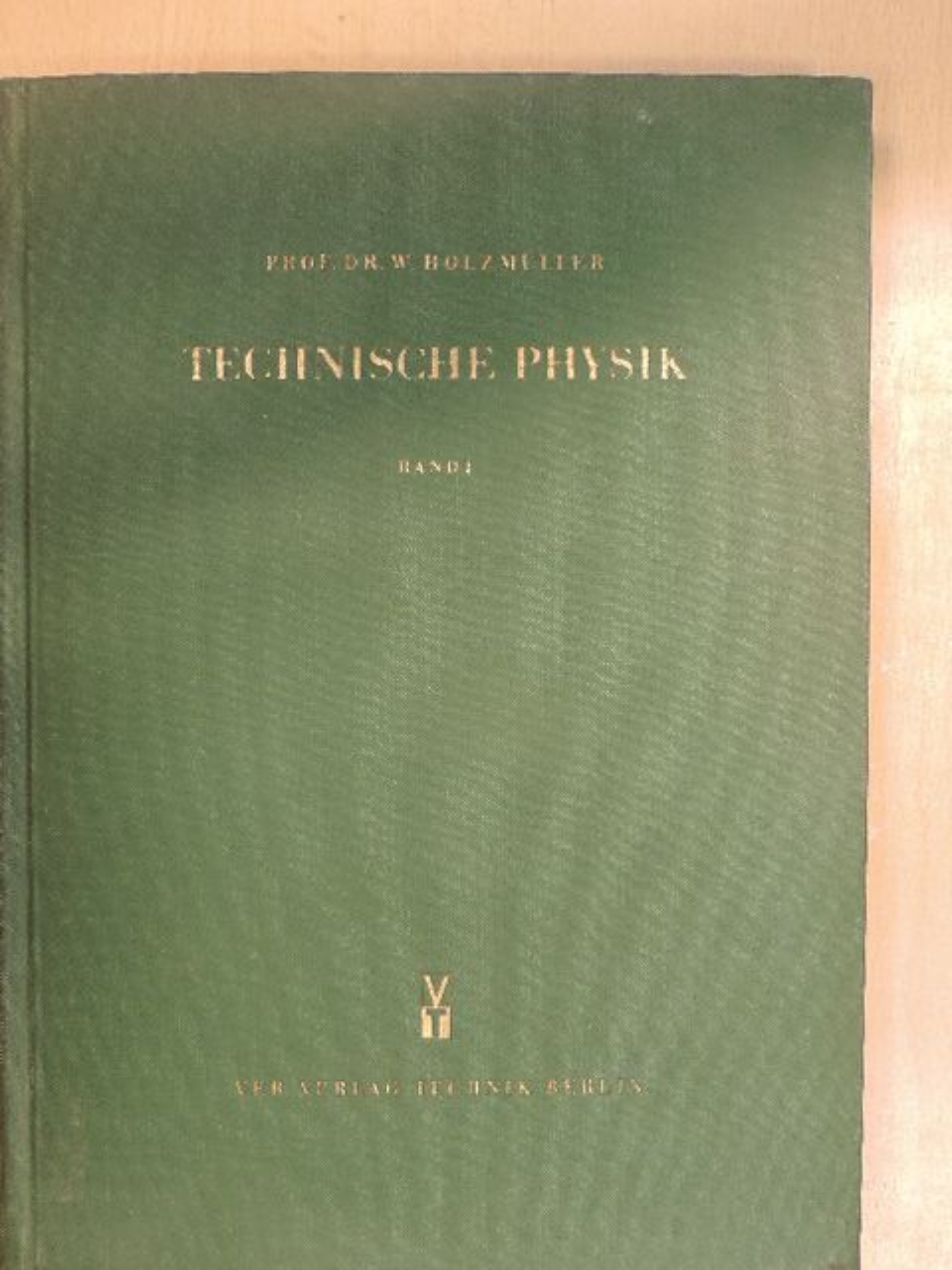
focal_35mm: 40
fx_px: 1467
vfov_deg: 46.8
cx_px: 476
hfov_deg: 36.0
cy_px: 635
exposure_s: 1/13
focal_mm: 7.1
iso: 400
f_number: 3.3
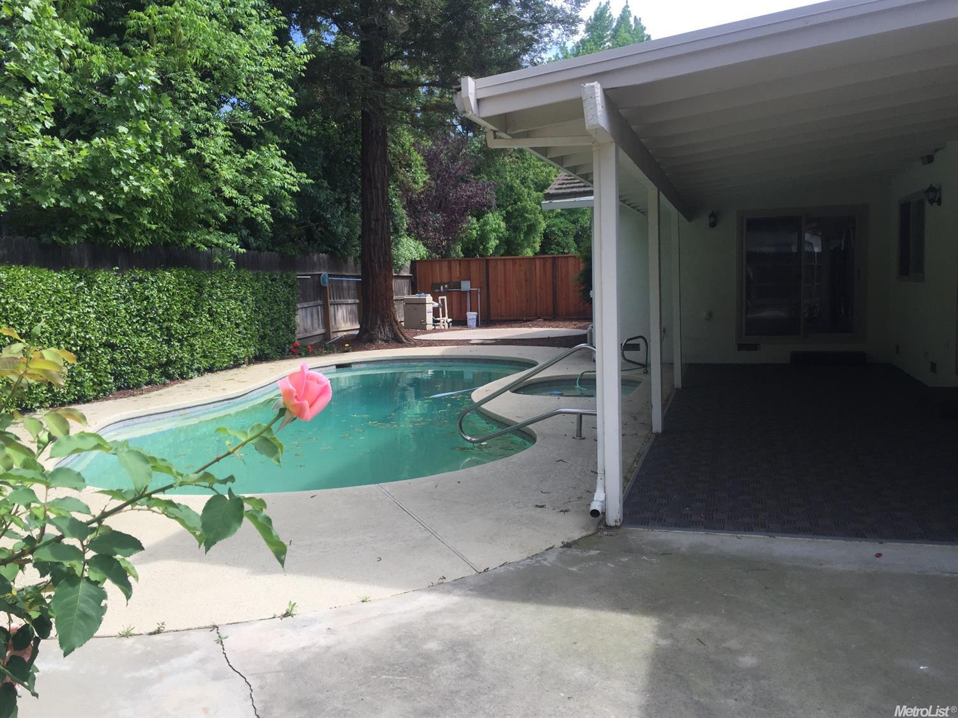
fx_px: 802
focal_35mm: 29
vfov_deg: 48.2
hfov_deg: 61.7
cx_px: 479
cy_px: 359
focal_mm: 4.15
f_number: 2.2
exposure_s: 1/760
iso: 32
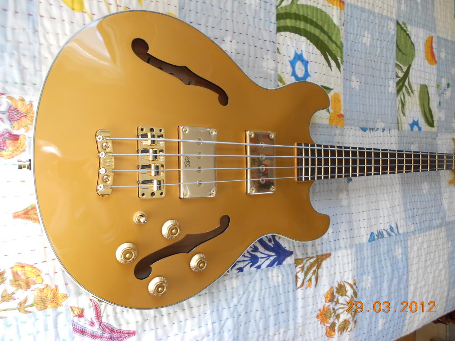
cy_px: 170
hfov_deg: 67.3
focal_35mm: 26
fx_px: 342
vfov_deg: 53.1
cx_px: 228
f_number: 3.2
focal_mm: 4.6
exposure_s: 1/30
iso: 80
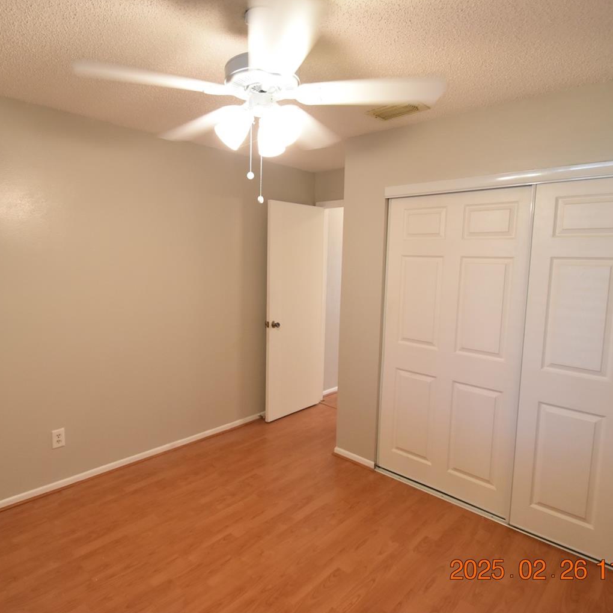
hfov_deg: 74.6
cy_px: 297
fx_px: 401
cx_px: 273
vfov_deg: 74.8
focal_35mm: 20
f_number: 3.5
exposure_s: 1/60
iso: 1250
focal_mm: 10
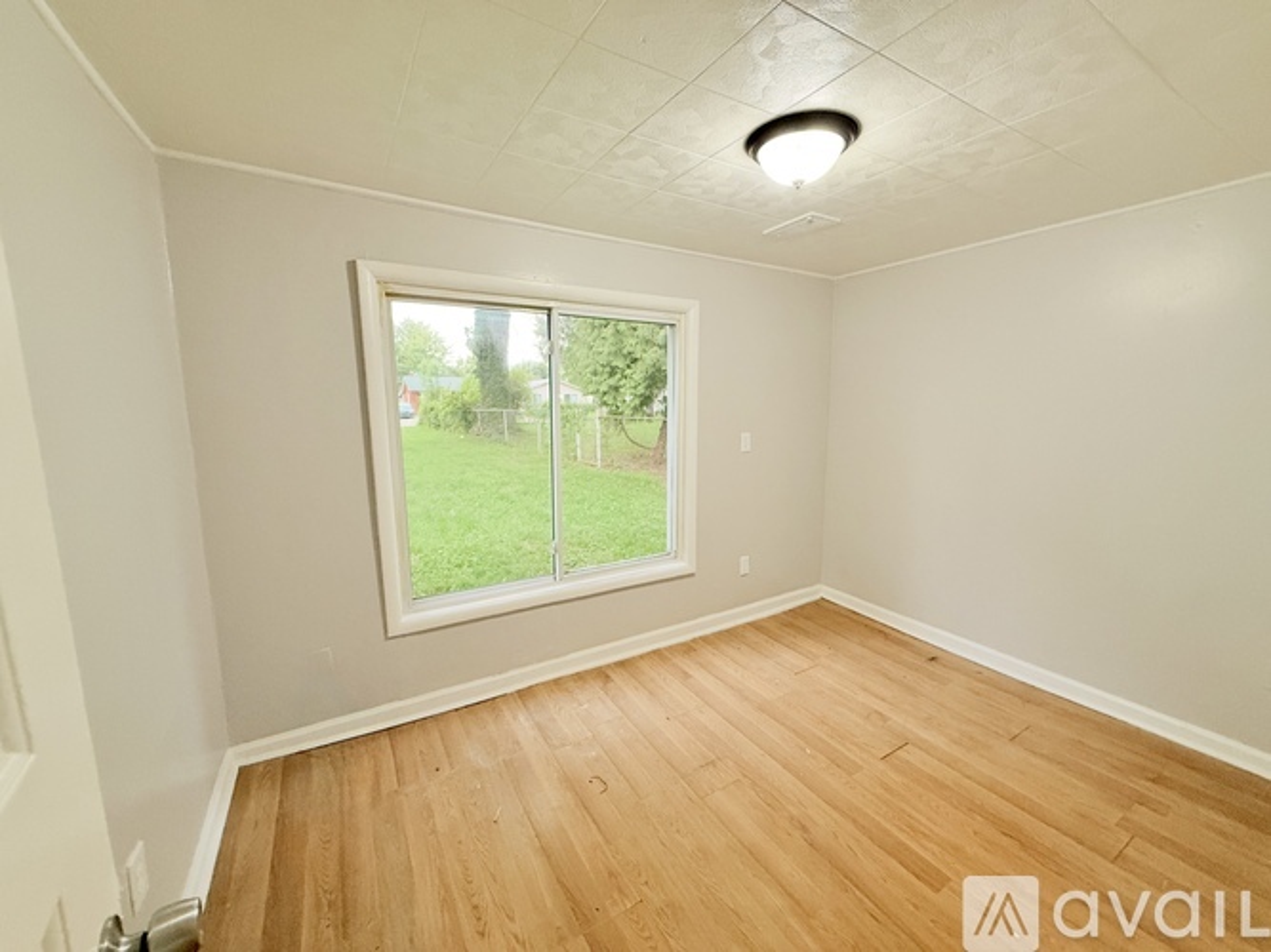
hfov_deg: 102.1
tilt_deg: -7.9
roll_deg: +0.7
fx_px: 514
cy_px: 476
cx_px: 636
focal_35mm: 14
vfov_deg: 85.7
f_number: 2.2
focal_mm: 2.22
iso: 500
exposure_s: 1/120
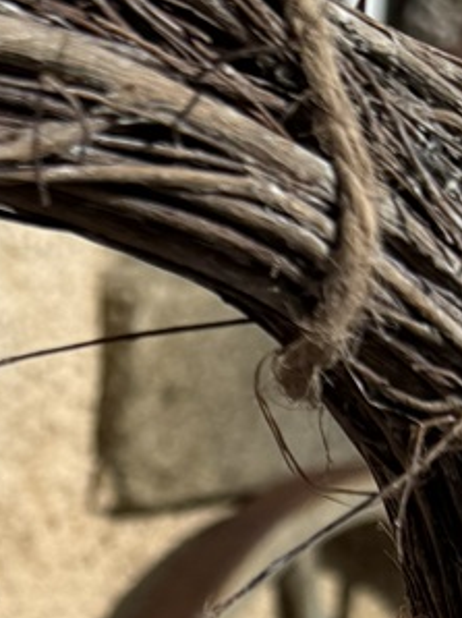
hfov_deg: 11.0
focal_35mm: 129
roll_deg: +0.4
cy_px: 958
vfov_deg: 14.2
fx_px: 2299
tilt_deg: -16.0
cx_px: -230
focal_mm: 6.76
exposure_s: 1/10417
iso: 80
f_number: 1.78
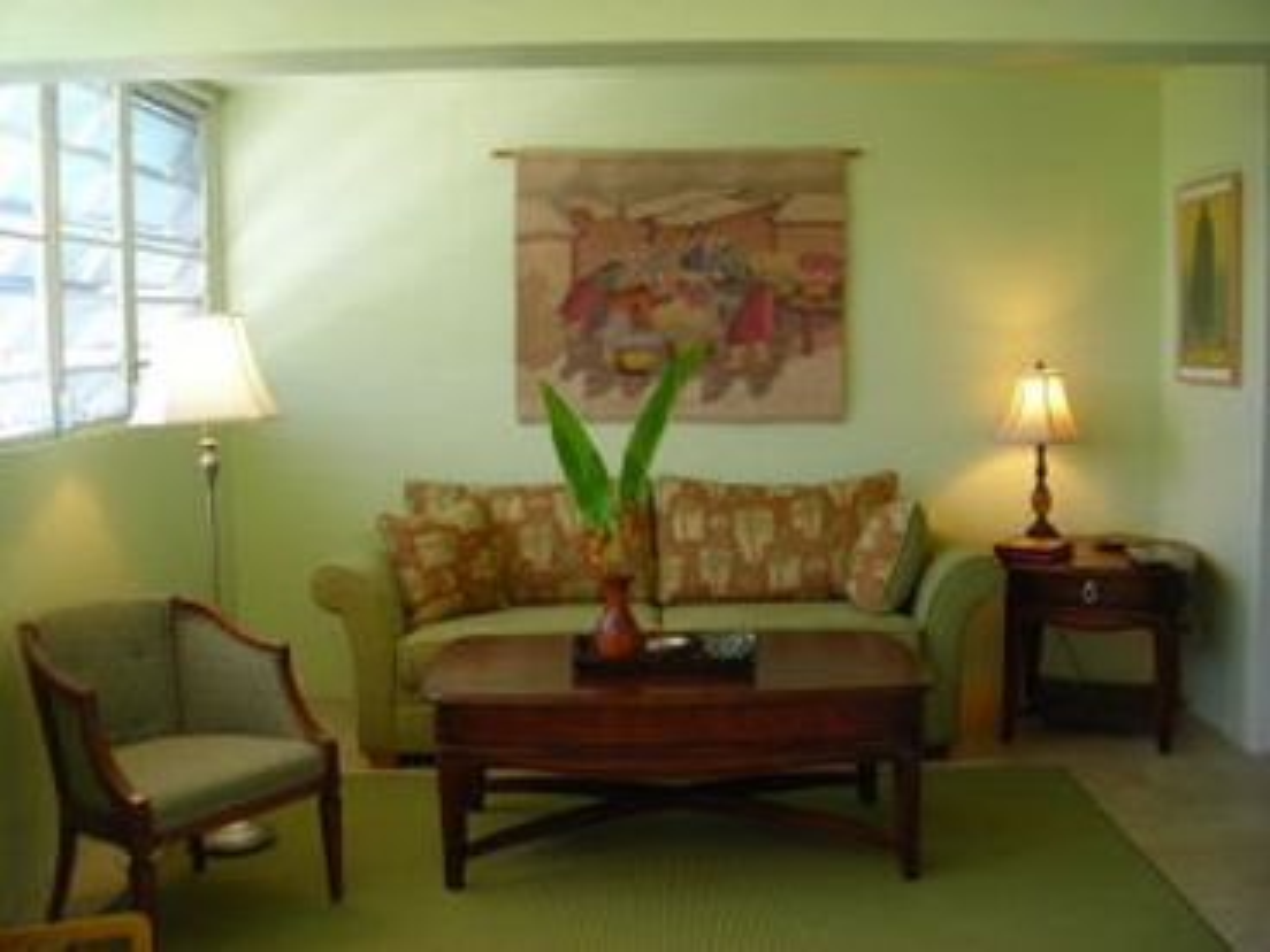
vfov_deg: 37.7
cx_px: 635
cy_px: 476
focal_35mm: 38
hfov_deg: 49.0
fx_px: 1394
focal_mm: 6.3
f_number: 3.2
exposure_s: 1/15
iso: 50
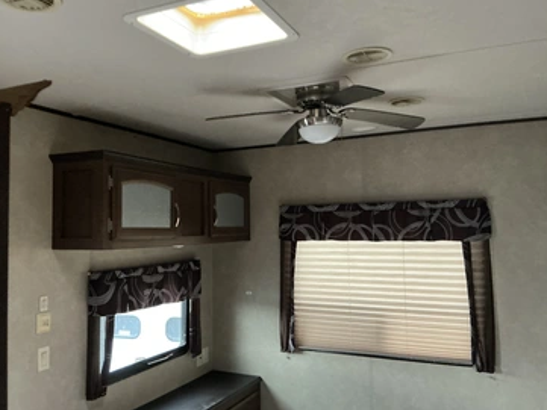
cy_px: 203
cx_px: 261
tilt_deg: +3.9
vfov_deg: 45.5
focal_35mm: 31
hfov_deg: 58.3
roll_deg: +1.2
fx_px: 490
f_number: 1.8
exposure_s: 1/40
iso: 320
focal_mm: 3
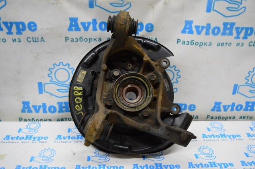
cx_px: 128
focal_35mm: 36
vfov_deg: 36.8
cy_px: 84
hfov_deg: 53.2
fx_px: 255
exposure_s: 1/320
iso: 3200
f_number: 4
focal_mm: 24
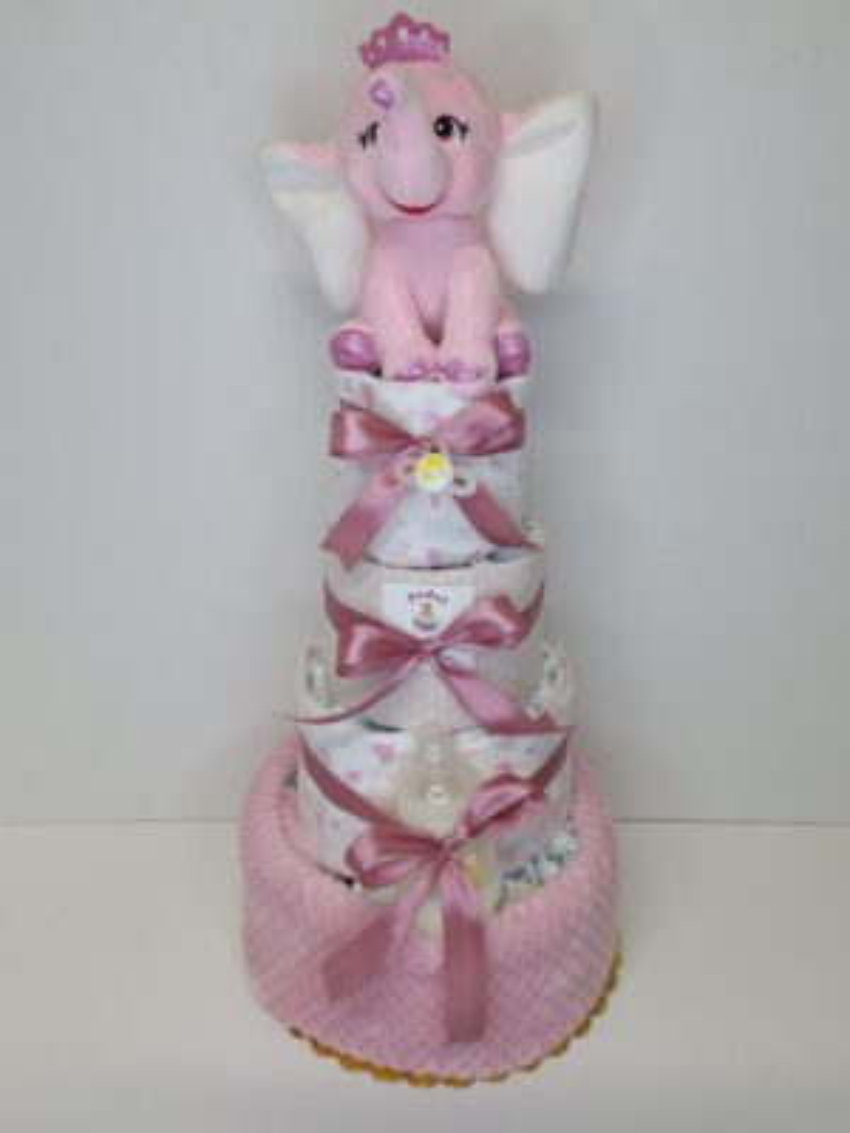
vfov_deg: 73.9
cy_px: 566
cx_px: 425
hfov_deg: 58.9
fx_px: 753
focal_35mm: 23
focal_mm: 5.54
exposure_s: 1/50
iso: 50
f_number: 1.8
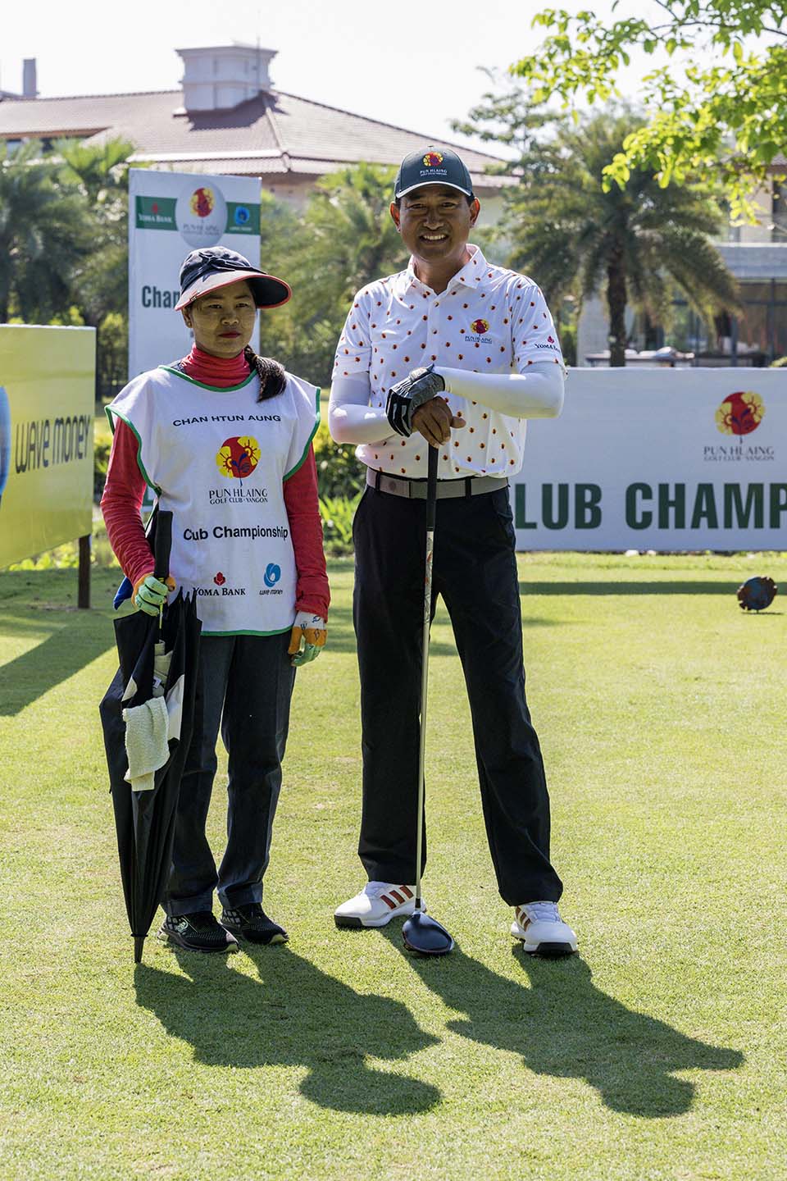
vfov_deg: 26.7
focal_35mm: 76
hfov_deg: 17.9
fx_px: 2492
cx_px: 394
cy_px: 590
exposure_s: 1/2000
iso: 1400
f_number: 6.3
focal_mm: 76
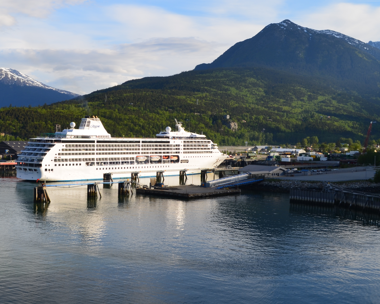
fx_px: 607
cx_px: 148
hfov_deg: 34.6
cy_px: 153
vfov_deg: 28.1
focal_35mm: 54
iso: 100
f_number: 11
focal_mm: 22
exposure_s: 1/125
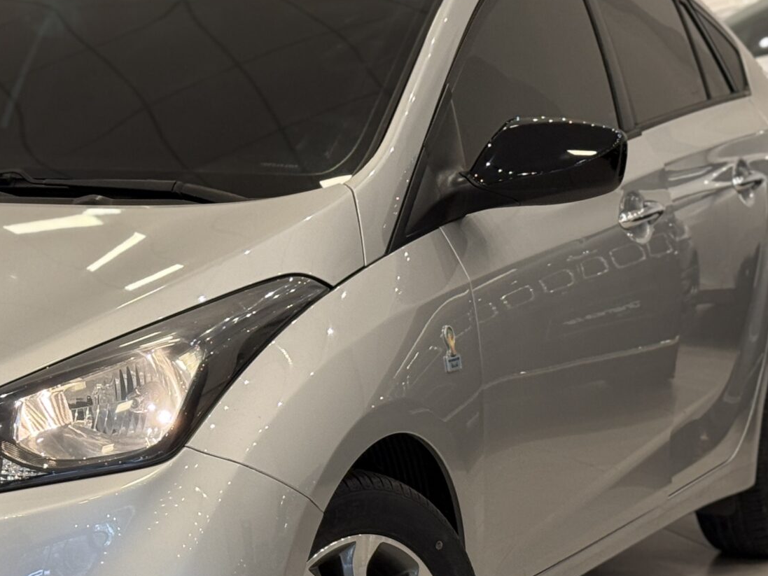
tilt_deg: -6.5
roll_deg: +0.6
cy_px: 350
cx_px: 87
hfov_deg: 17.3
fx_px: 2485
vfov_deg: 13.2
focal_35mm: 112
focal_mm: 6.76
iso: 125
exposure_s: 1/60
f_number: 1.78
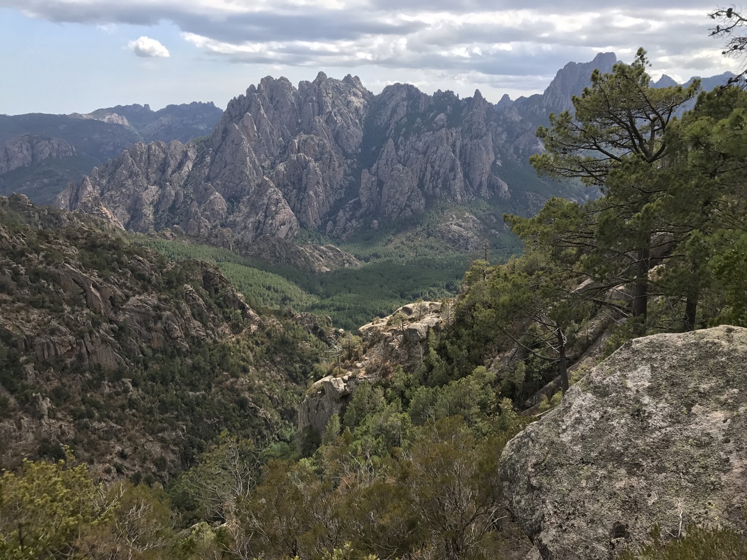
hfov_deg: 63.4
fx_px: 604
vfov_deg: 49.7
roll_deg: -1.4
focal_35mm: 28
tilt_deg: -14.9
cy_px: 280
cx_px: 374
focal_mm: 3.99
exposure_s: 1/1312
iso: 20
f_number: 1.8
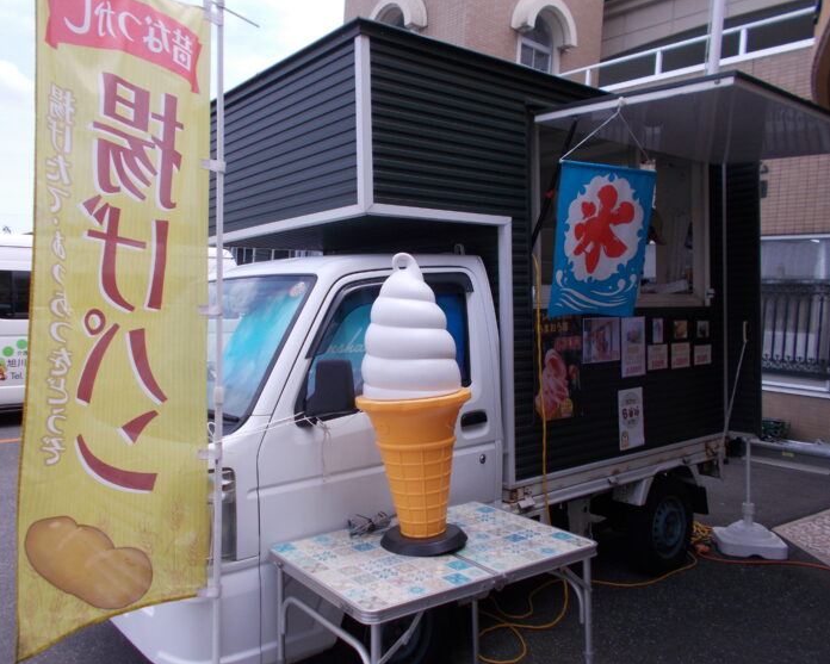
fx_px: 688
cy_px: 322
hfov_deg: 62.1
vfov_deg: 51.5
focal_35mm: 28
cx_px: 380
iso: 80
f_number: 3.2
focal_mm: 4.6
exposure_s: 1/640
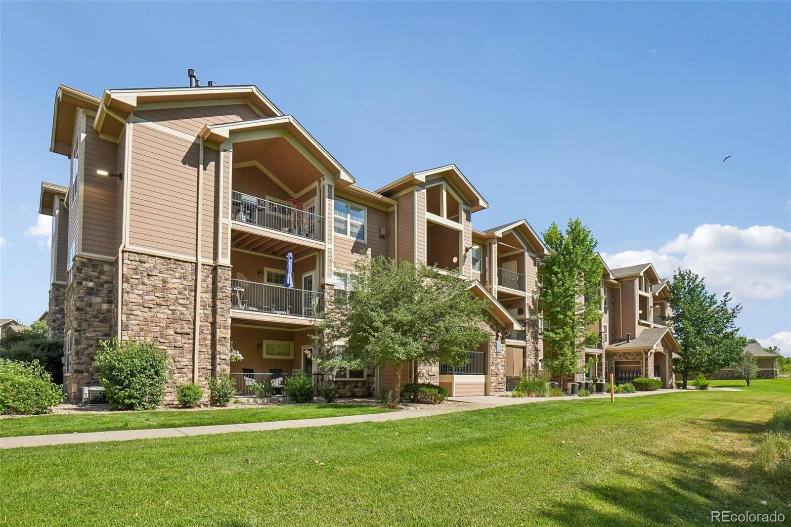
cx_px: 396
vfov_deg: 67.4
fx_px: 395
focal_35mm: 18
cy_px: 264
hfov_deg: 90.0
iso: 400
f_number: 8
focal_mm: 12
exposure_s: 1/1000
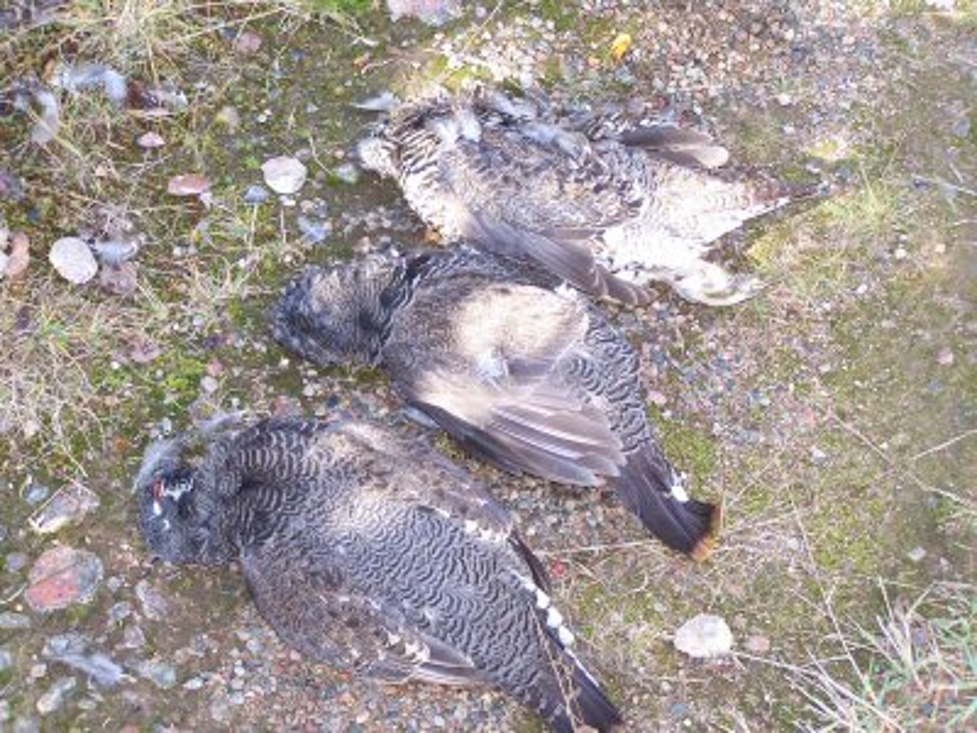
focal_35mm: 94
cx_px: 488
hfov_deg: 20.9
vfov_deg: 15.7
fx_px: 2653
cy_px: 366
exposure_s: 1/90
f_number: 3.2
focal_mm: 15.6
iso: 140
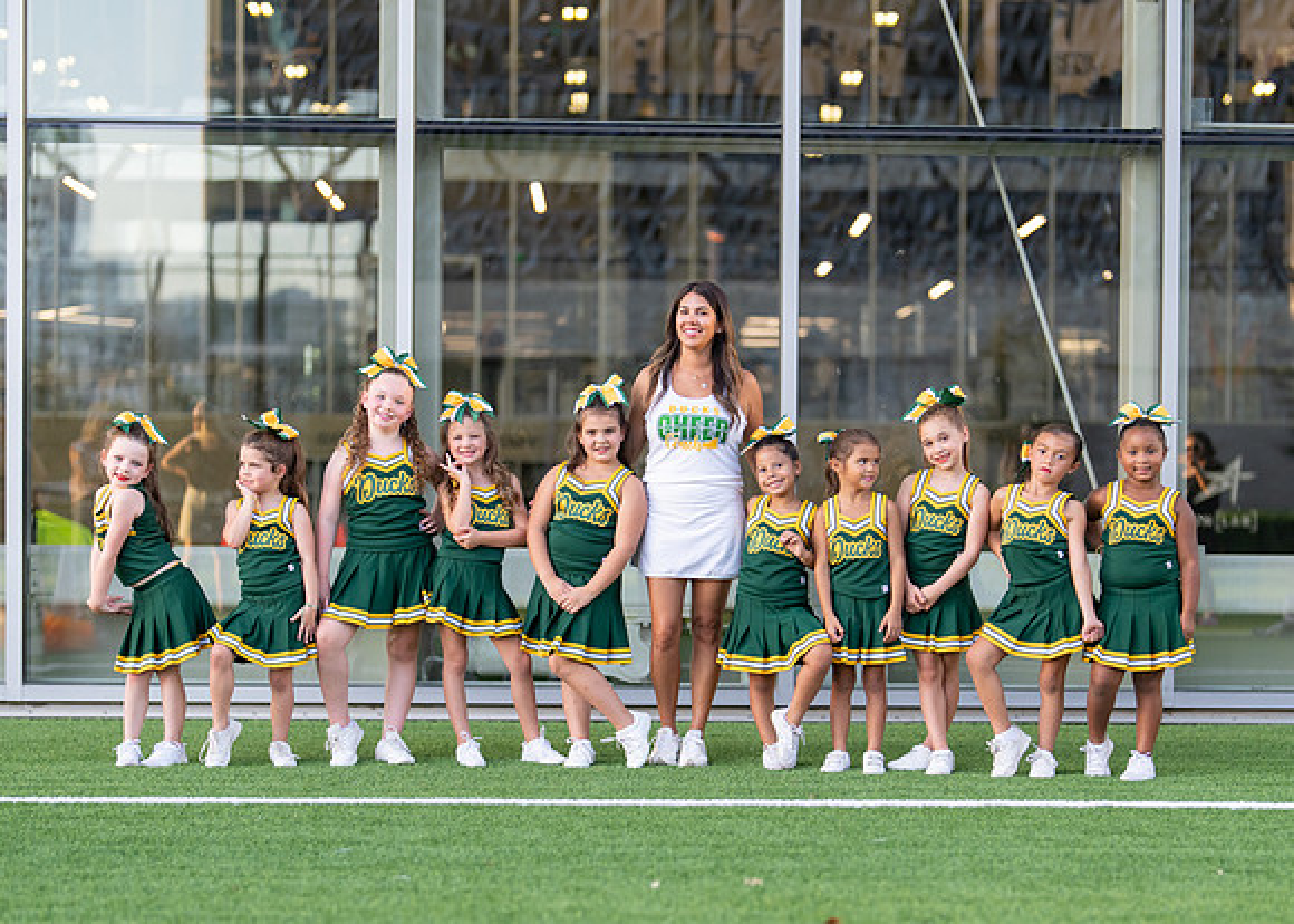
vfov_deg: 18.5
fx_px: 2823
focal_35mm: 77
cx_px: 719
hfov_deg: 25.8
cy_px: 582
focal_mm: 50
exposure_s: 1/1000
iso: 250
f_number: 1.2
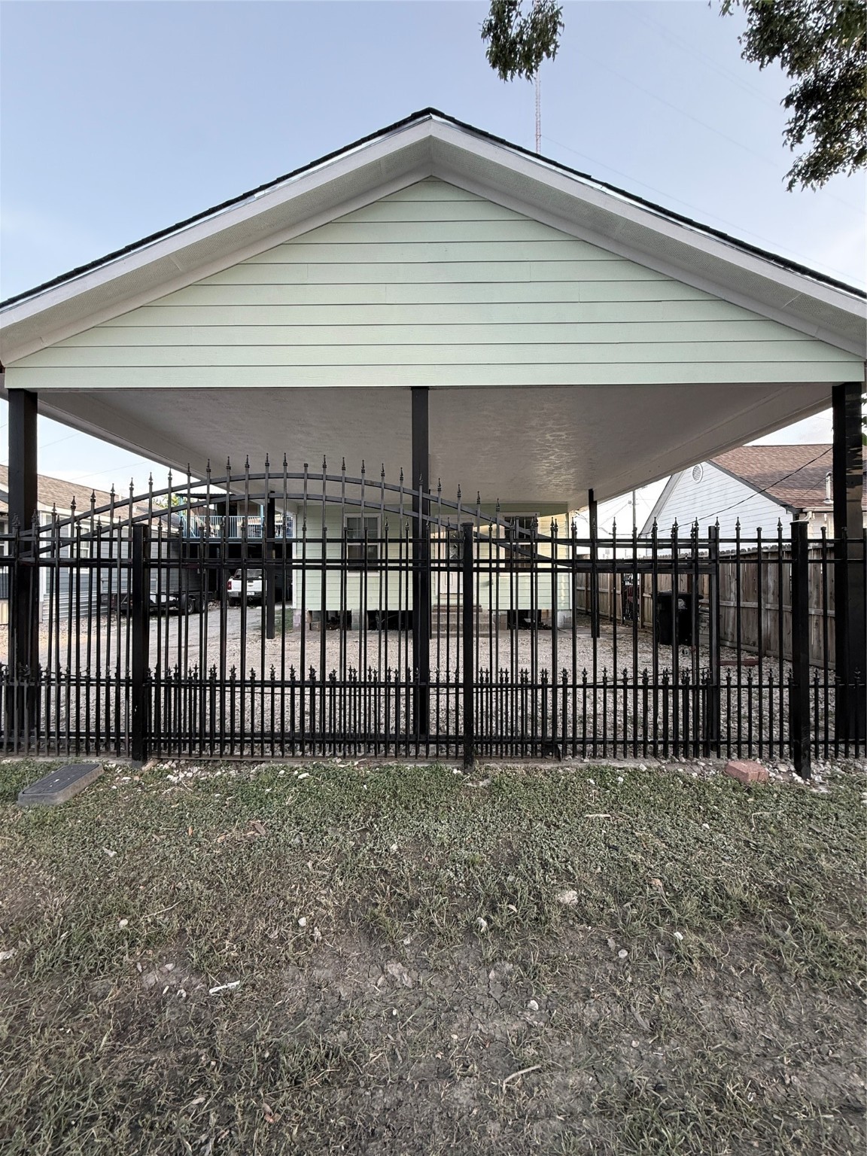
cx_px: 434
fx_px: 468
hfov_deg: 85.7
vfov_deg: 102.1
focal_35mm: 14
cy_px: 578
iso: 64
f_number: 2.2
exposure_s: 1/133
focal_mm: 2.22
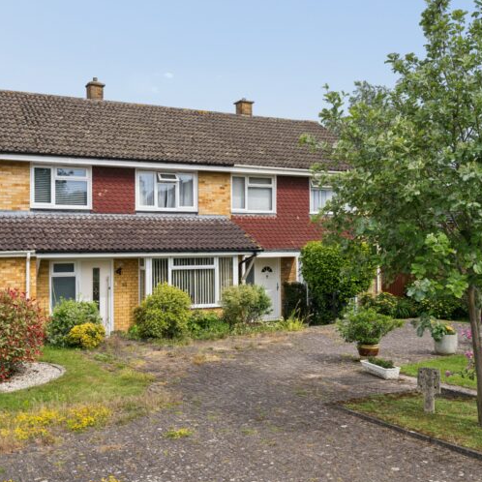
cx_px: 214
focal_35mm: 38
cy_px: 246
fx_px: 599
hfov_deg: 43.8
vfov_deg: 43.9
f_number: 6.3
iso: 320
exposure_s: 1/640
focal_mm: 29
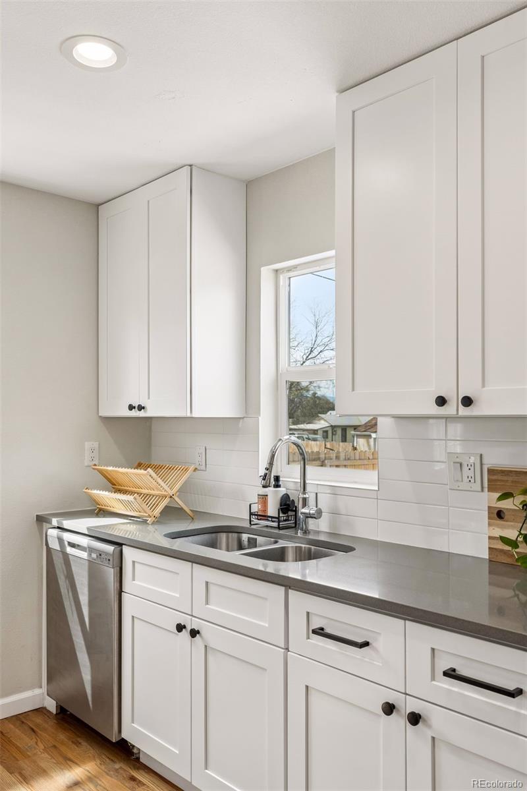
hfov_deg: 43.6
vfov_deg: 61.9
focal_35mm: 30
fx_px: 659
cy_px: 396
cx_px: 264
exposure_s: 1/50
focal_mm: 30
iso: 400
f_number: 9
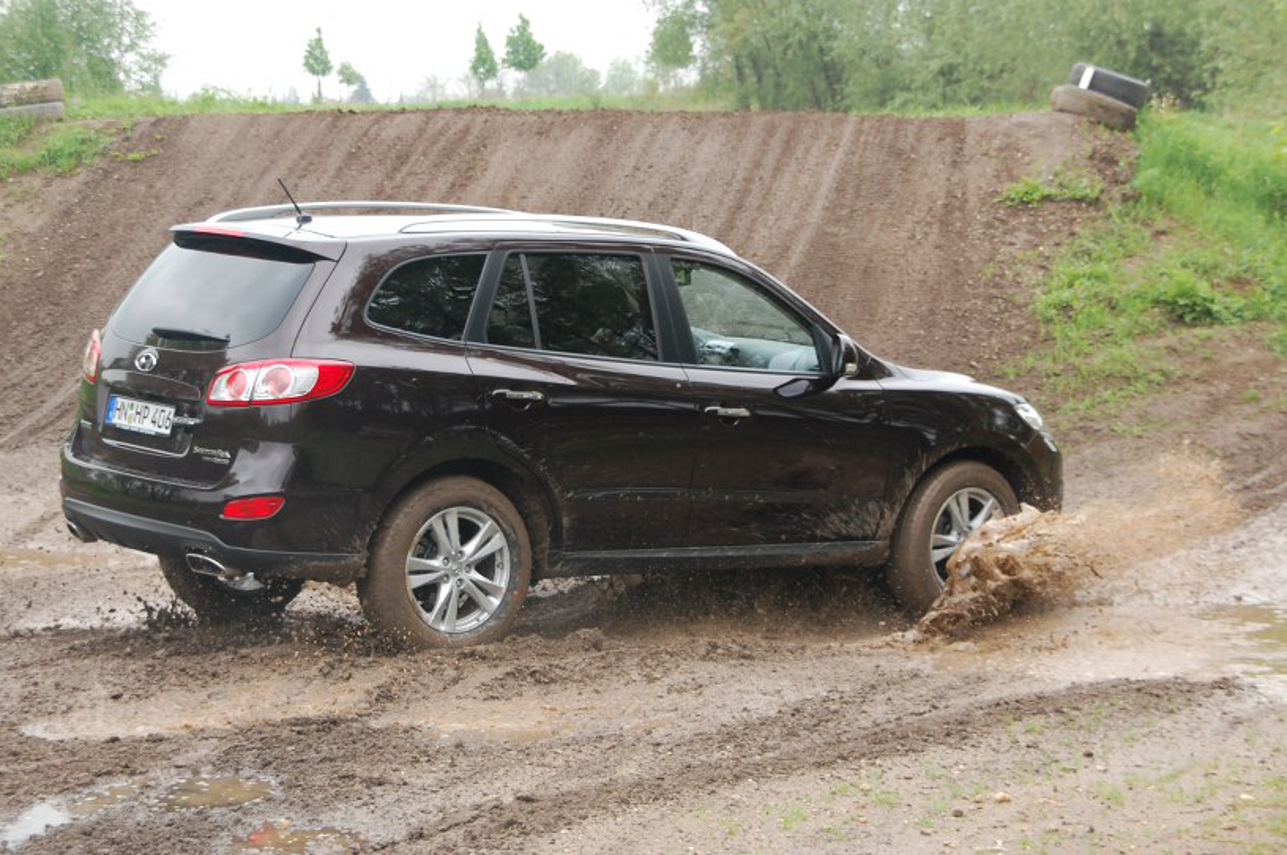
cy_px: 348
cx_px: 615
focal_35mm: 113
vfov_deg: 12.1
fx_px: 4035
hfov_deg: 18.1
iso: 400
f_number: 5.3
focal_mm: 60
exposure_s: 1/400
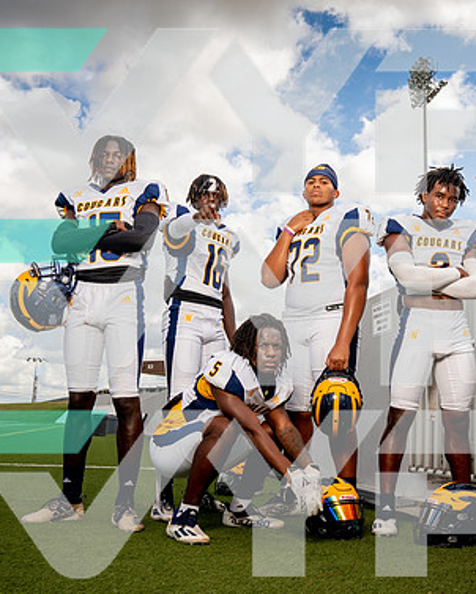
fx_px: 686
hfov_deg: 37.4
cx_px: 350
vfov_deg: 46.8
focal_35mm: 39
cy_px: 303
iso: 125
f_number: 8
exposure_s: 1/250
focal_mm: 27
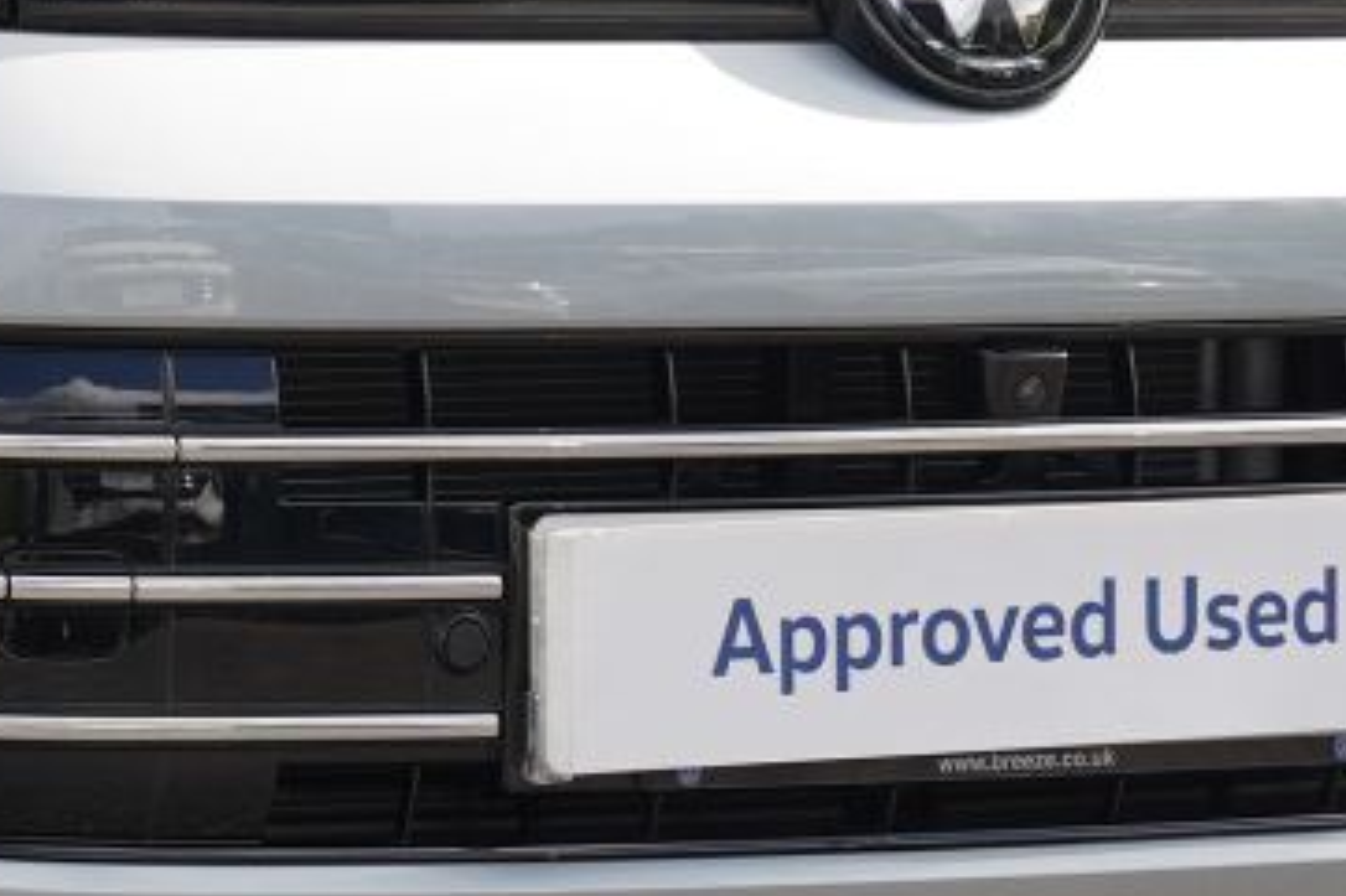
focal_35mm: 278
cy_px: 201
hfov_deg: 7.4
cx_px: -294
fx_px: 10388
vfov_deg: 4.9
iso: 100
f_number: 4.5
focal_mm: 62.9
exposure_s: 1/250
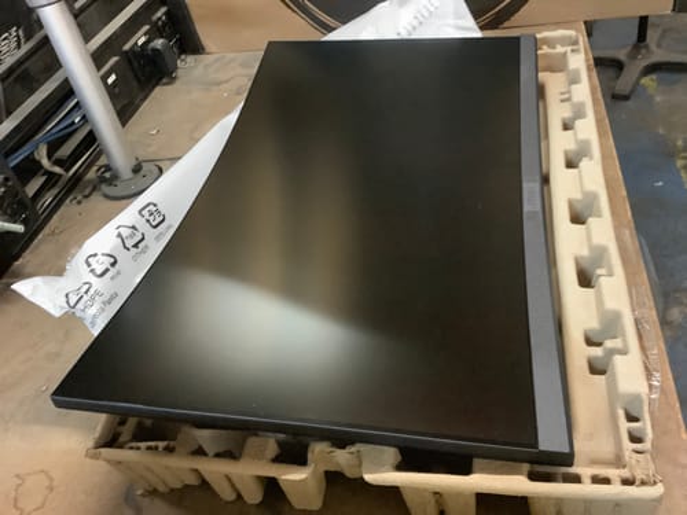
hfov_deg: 58.4
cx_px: 344
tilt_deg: -39.0
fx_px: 615
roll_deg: +18.4
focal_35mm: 31
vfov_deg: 45.4
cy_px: 258
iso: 640
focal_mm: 3.3
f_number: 2.4
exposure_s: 1/25
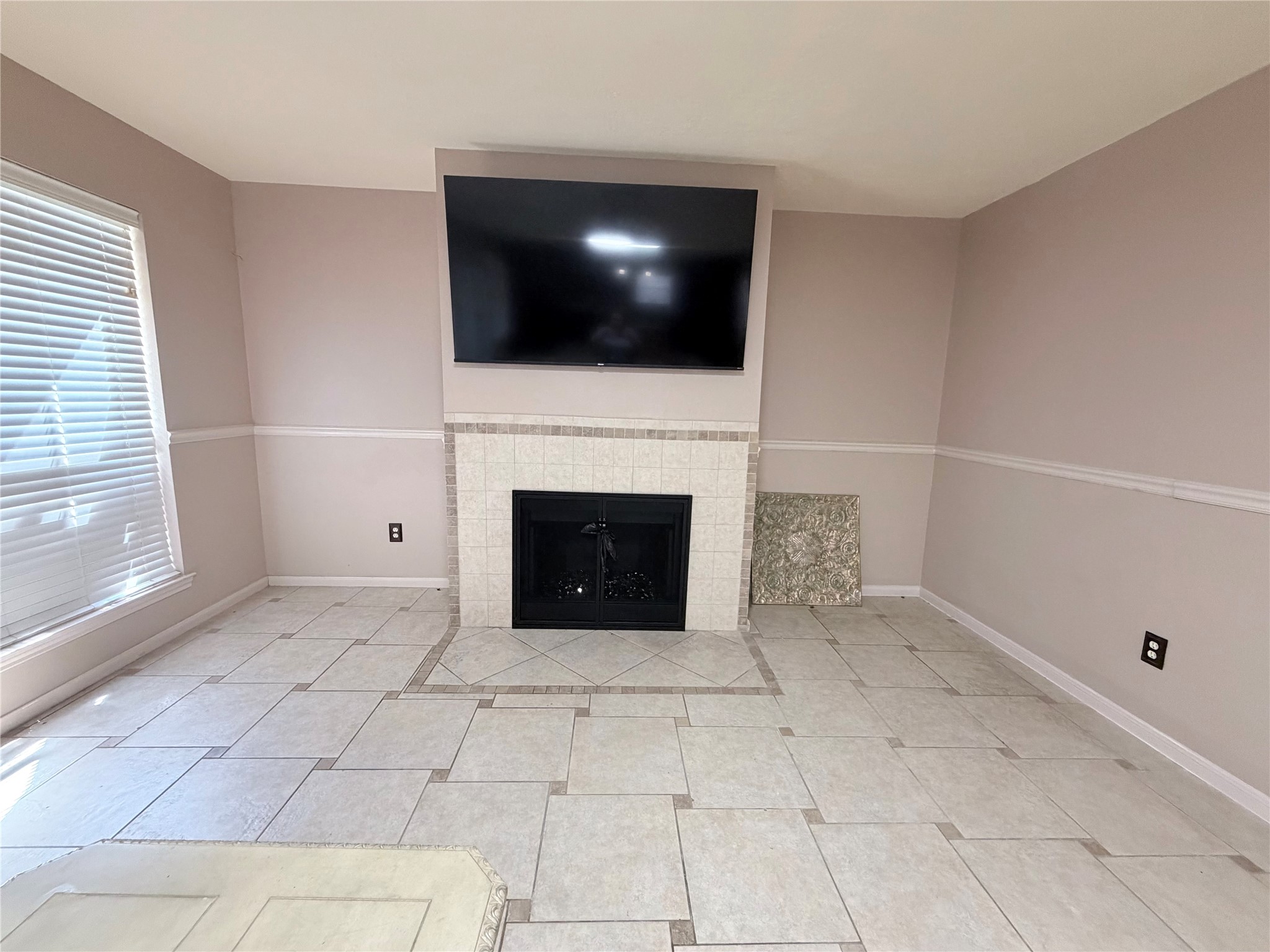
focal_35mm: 14
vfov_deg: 85.7
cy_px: 476
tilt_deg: -8.9
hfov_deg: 102.1
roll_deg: -1.4
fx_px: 514
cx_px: 635
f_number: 2.2
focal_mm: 2.22
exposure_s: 1/60
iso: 400
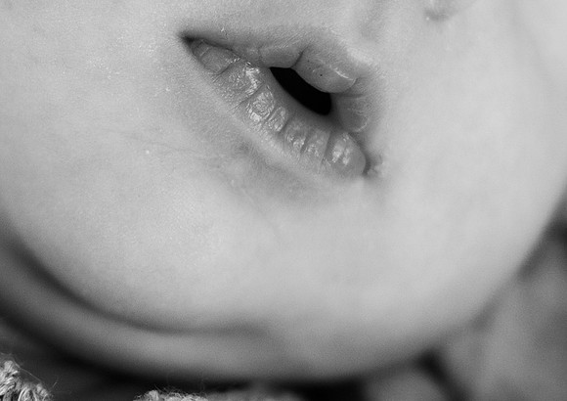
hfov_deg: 13.3
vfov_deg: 9.5
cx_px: 115
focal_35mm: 150
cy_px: 194
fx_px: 2412
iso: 250
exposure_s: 1/200
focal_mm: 35
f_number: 2.5
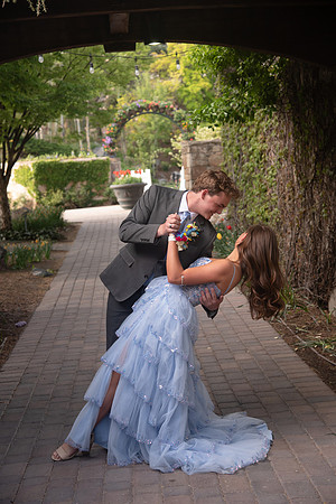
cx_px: 168
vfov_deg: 31.0
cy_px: 252
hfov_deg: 20.9
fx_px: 910
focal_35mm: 65
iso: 400
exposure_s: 1/125
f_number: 5
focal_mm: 65
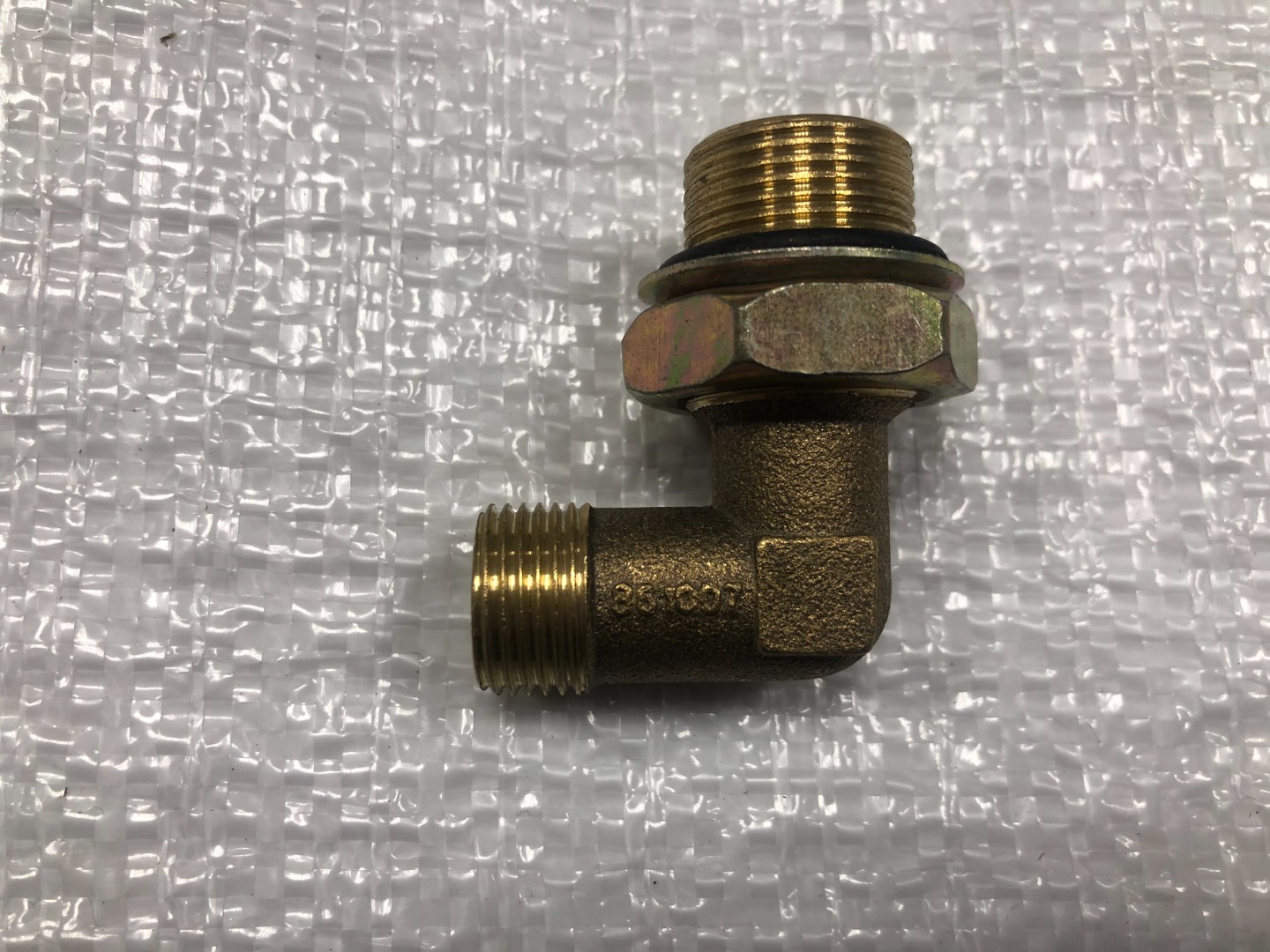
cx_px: 635
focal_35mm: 28
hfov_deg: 63.4
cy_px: 476
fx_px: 1027
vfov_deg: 49.7
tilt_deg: -79.1
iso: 25
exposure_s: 1/50
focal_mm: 4
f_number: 1.8
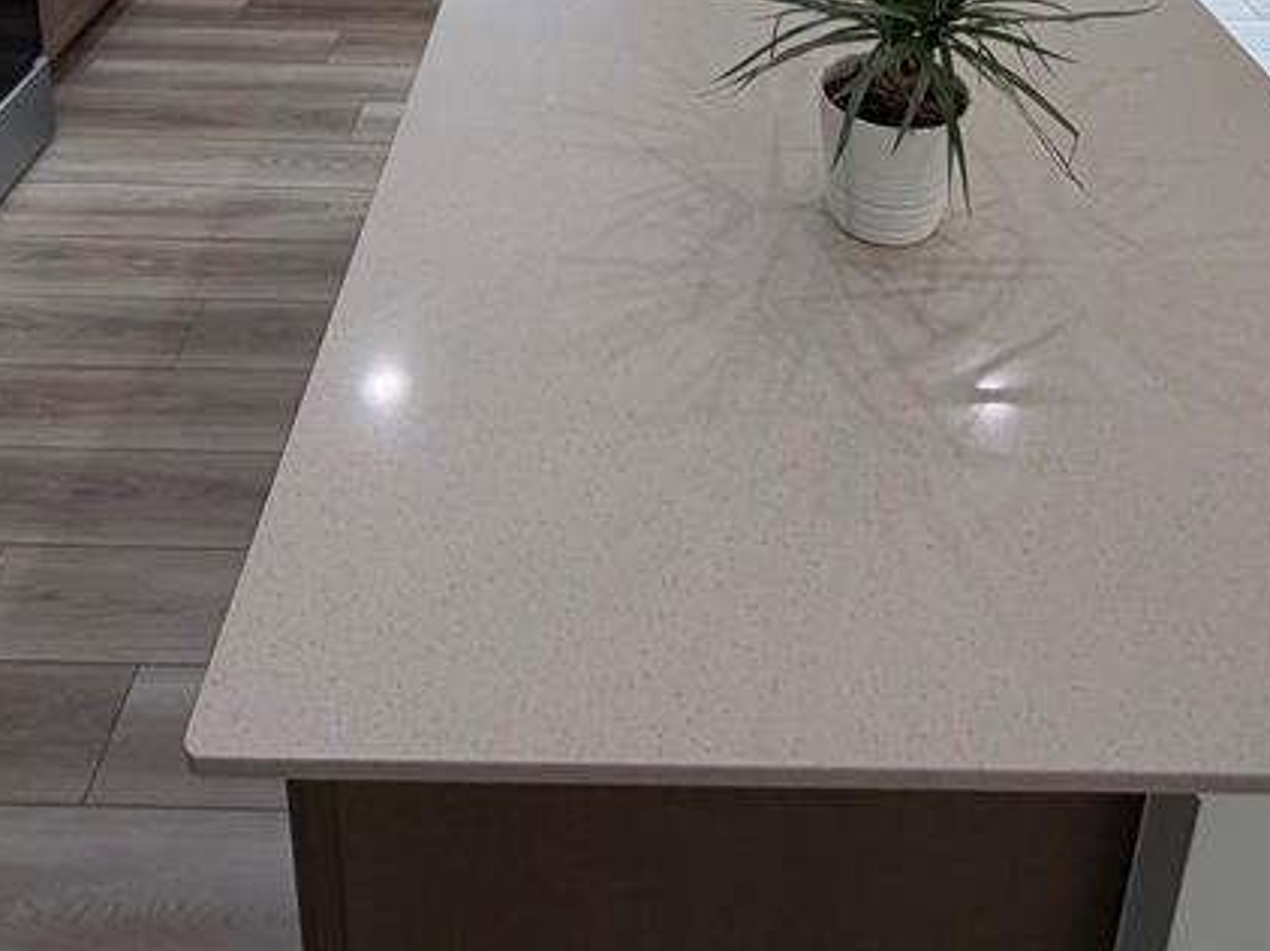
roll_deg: -1.7
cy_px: -202
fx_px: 1247
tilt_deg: -18.9
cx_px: 662
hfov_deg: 54.0
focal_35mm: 34
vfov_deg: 33.6
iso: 80
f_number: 2.2
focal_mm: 2.22
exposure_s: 1/120
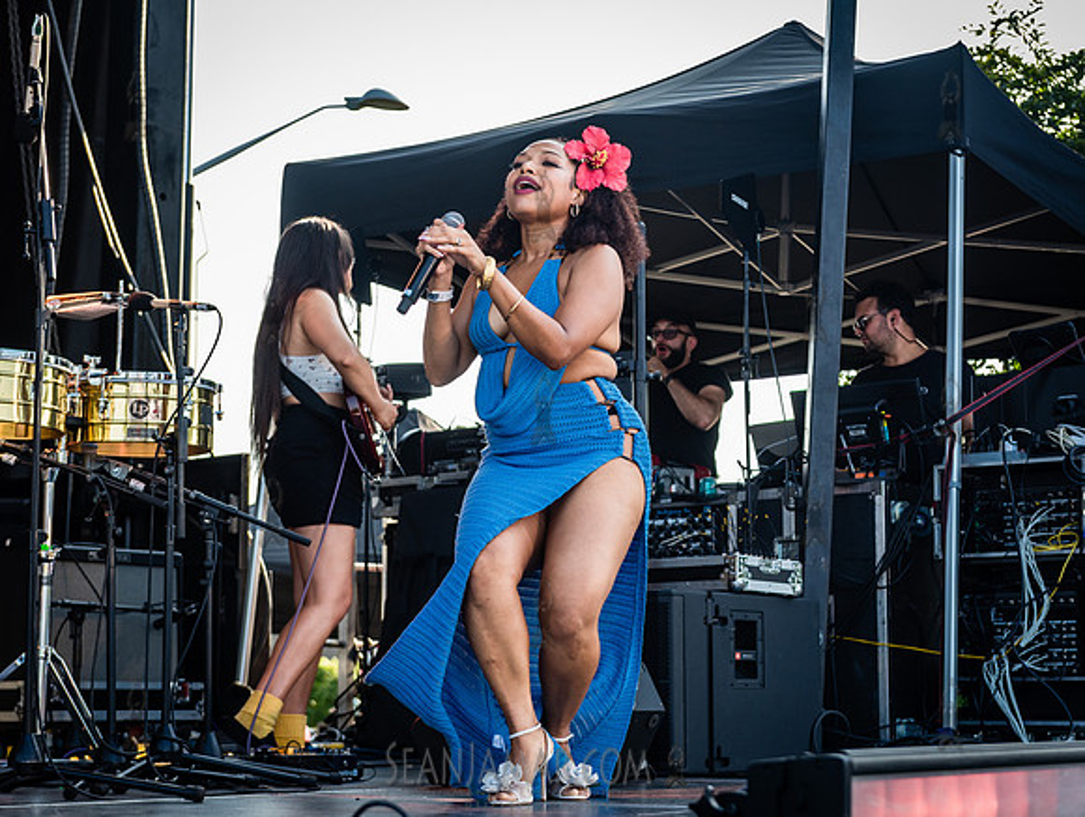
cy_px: 401
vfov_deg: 21.6
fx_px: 2147
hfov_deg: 28.3
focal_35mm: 68
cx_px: 623
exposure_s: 1/500
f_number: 4
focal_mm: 62
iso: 500
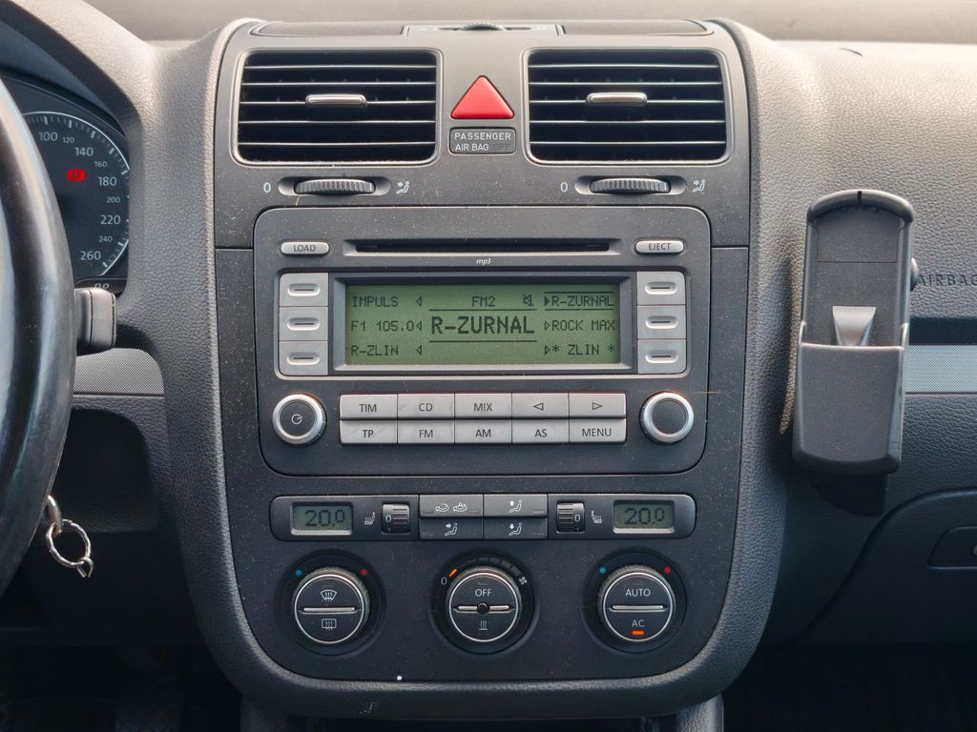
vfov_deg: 31.5
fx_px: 1298
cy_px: 366
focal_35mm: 46
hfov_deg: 41.2
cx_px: 488
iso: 50
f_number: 1.6
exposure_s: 1/166
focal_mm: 6.57
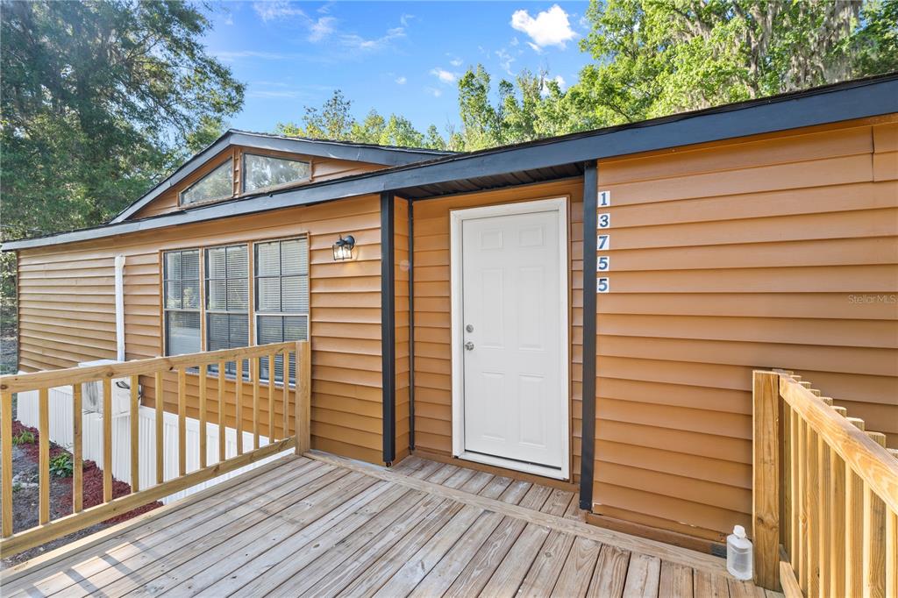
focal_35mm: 16
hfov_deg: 96.8
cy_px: 299
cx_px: 449
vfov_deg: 73.7
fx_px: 399
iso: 100
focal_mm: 16
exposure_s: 1/3
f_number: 9
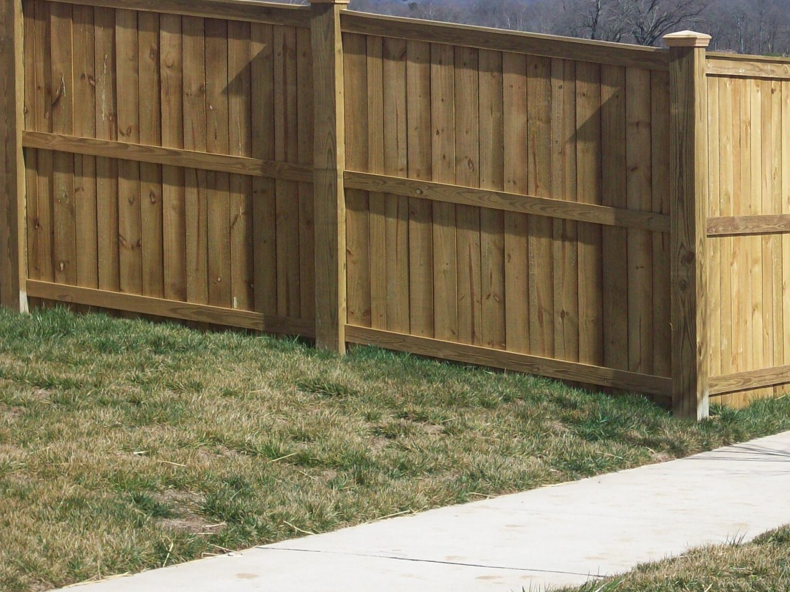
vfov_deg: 10.1
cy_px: 150
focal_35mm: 146
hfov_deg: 13.5
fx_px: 3332
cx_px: 616
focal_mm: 15.3
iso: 80
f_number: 4.7
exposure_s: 1/692
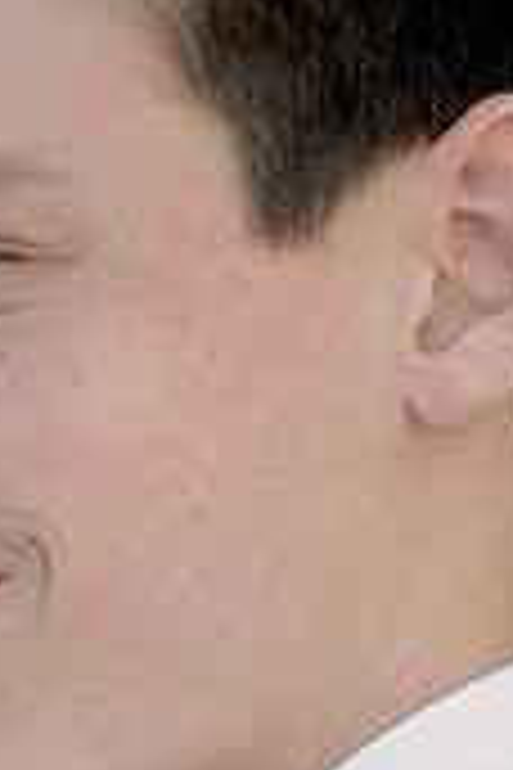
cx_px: -81
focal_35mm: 525
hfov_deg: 2.6
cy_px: 572
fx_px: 11221
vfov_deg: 3.9
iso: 250
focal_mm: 200
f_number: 4
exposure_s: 1/320
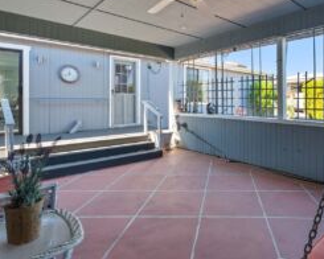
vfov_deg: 60.1
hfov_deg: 70.2
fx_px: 221
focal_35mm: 23
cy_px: 98
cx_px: 220
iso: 100
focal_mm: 15
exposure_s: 1/30
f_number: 8
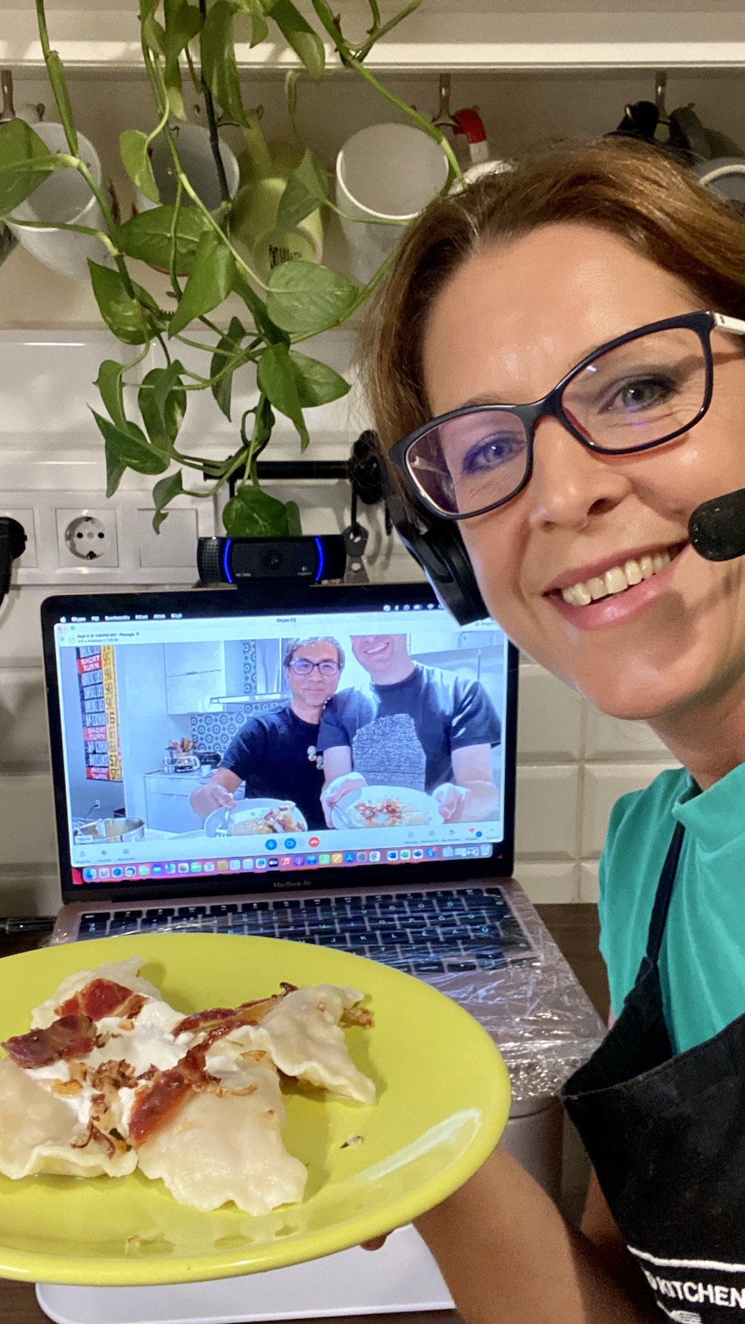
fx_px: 1159
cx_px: 343
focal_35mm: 33
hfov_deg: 35.6
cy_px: 665
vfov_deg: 59.5
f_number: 2.2
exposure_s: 1/33
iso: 400
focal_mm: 2.71
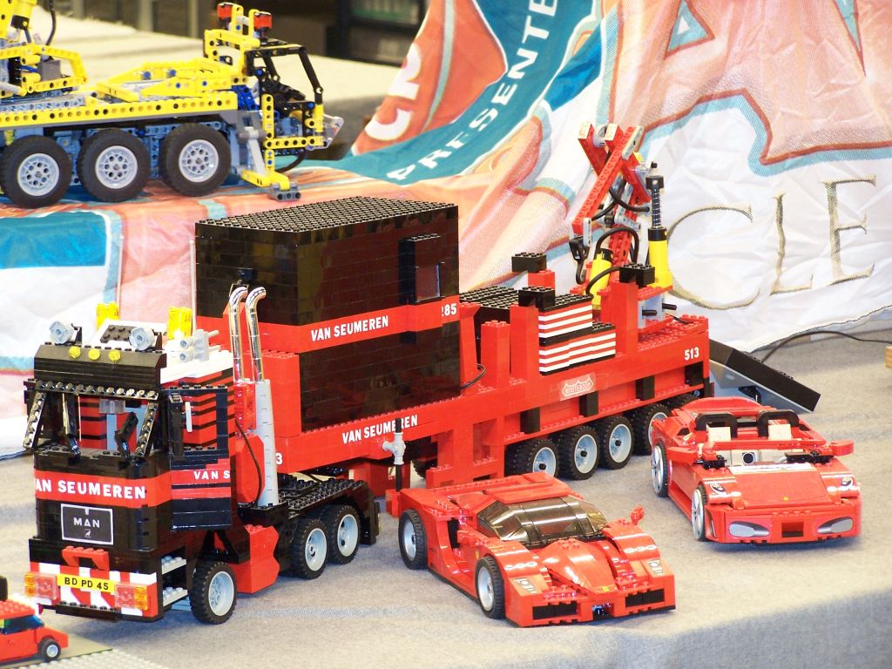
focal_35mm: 159
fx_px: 4097
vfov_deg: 9.3
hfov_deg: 12.4
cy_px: 334
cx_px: 446
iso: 140
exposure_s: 1/3
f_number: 3.2
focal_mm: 26.4
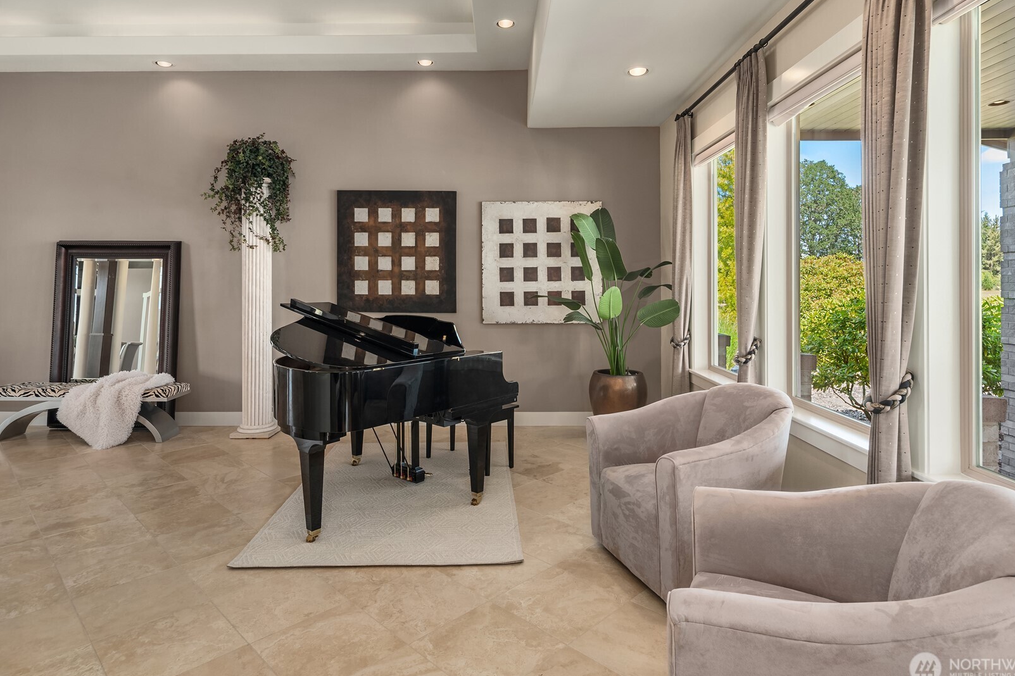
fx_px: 507
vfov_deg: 67.4
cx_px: 526
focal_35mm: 18
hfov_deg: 90.0
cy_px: 335
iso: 200
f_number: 8
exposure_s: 1/3
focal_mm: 17
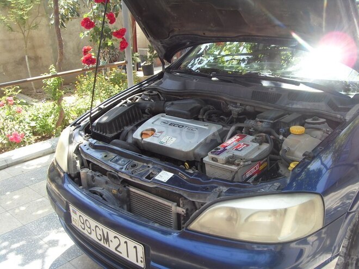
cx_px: 180
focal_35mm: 39
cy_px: 134
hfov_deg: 47.9
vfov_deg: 36.8
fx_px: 404
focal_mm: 6.6
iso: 80
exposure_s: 1/125
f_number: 3.5
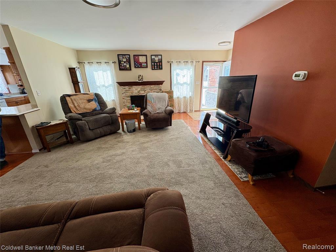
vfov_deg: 85.7
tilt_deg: -18.9
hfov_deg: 102.1
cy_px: 126
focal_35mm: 14
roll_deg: +2.2
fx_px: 136
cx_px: 168
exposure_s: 1/99
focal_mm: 2.22
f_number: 2.2
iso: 64
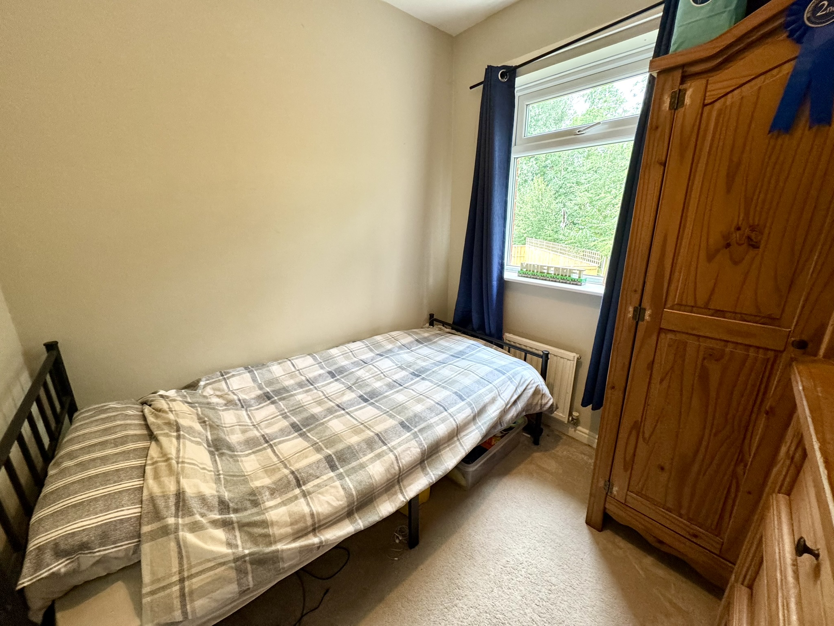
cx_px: 417
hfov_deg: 102.1
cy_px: 313
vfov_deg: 85.7
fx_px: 337
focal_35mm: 14
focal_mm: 2.22
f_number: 2.2
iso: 320
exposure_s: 1/99
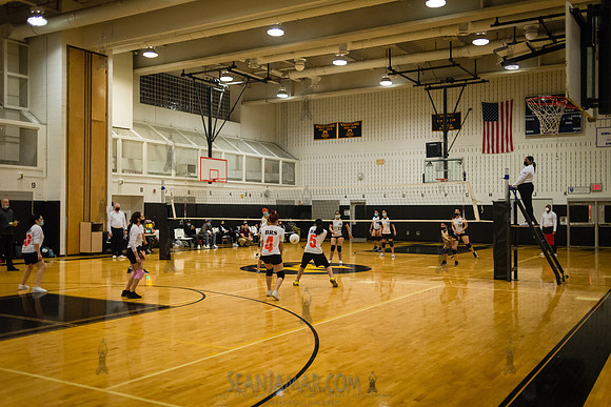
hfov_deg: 54.0
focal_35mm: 35
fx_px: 600
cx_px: 306
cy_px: 204
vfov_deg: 37.5
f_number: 2.8
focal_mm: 35
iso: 4000
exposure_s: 1/320
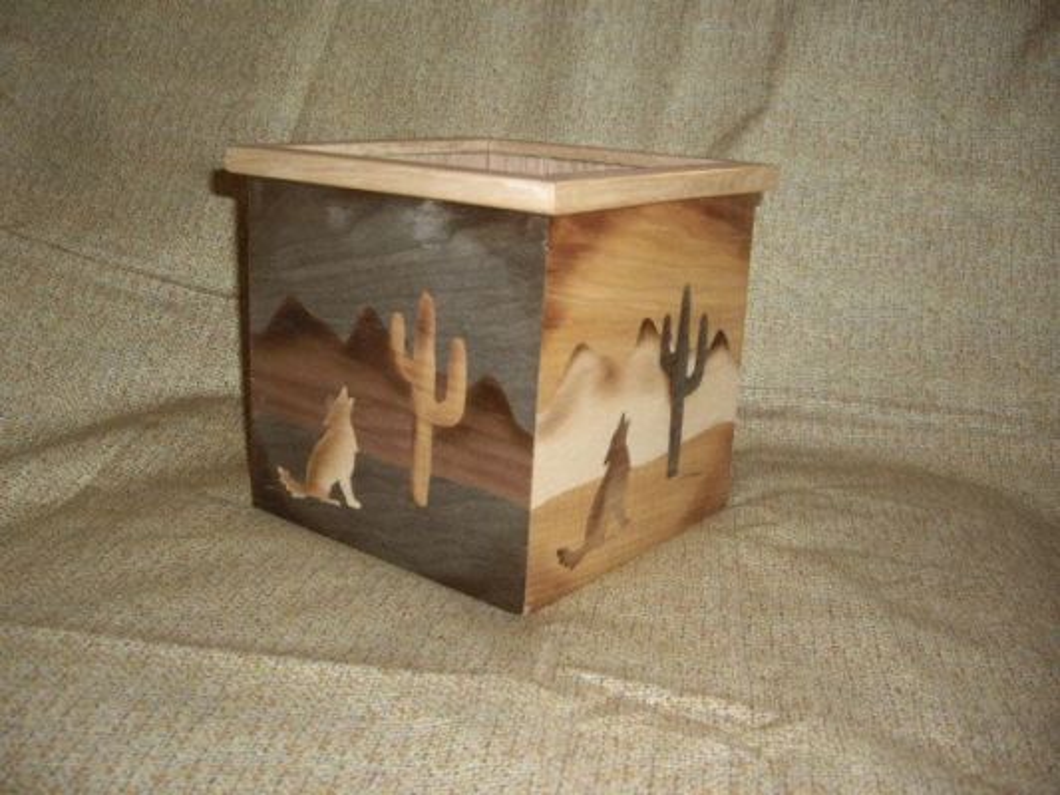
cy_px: 398
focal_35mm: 38
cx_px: 530
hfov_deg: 49.0
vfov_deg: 37.7
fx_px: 1164
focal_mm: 7.9
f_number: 2.8
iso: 200
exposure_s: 1/40
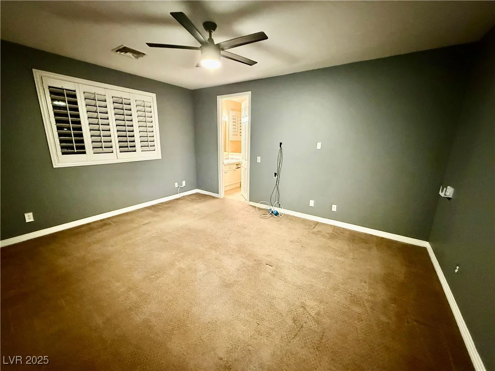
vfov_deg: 85.7
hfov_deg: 102.1
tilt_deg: -14.1
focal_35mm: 14
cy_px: 186
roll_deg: -1.1
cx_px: 248
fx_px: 200
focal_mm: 2.22
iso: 1000
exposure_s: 1/40
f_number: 2.2
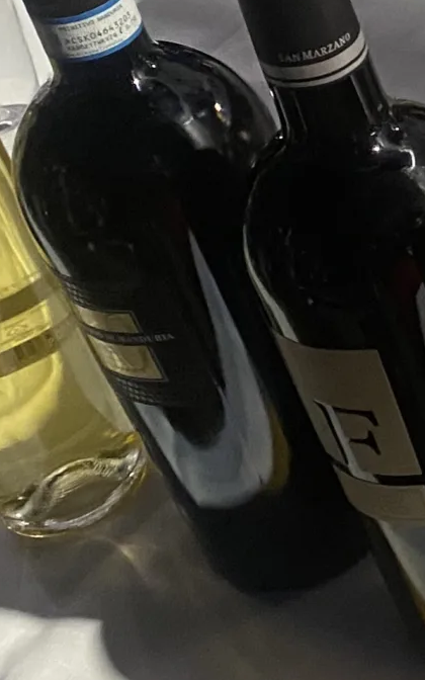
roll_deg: +7.4
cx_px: 968
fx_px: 1946
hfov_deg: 10.9
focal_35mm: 105
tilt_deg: -34.3
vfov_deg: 19.7
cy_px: 185
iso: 400
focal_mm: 4.25
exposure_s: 1/33
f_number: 1.8
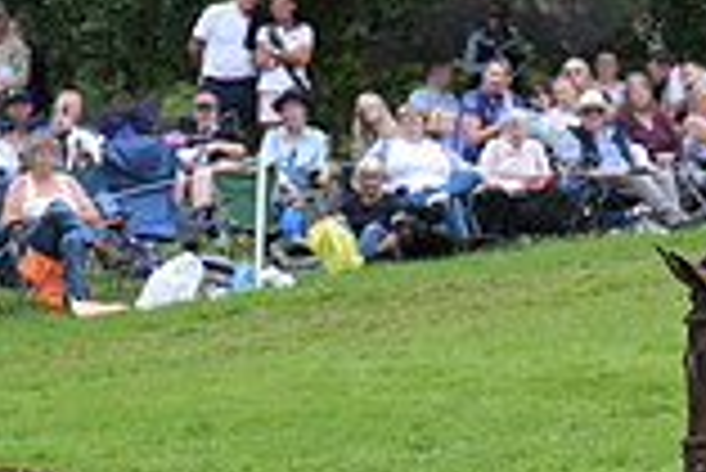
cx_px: 1286
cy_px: 650
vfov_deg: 3.0
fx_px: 9049
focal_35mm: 461
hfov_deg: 4.4
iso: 1250
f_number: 5.6
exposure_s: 1/1250
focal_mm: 125
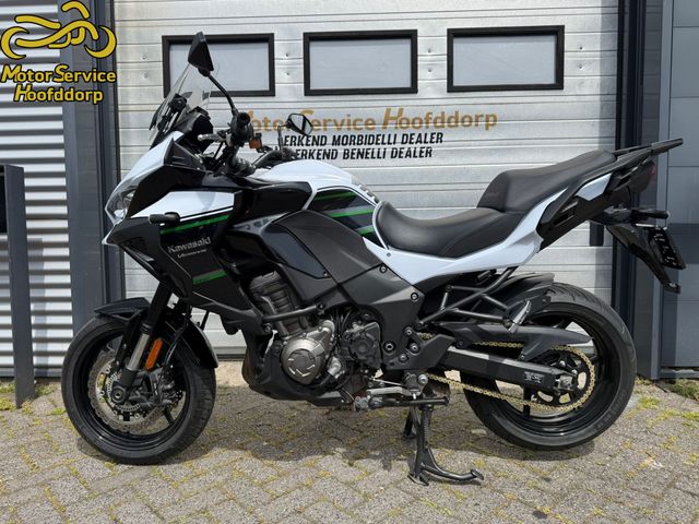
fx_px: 485
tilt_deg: -3.2
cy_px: 262
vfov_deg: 56.8
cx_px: 350
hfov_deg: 71.6
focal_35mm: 24
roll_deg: -0.5
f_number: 1.78
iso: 80
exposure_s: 1/4975
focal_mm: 6.76
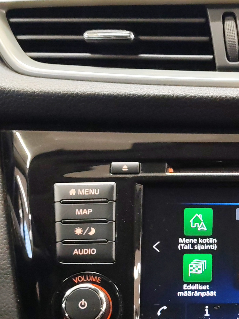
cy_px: 269
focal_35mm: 83
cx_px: 275
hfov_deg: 17.1
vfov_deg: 23.1
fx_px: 764
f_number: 1.9
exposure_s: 1/50
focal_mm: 6.12
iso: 1000
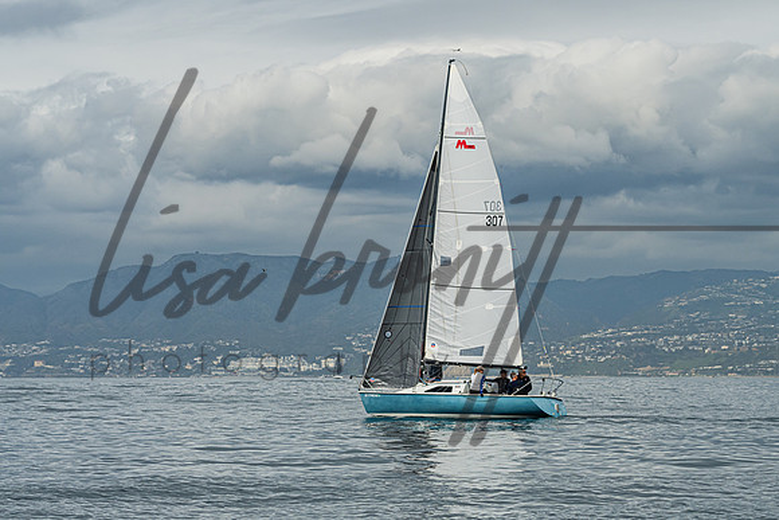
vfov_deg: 8.7
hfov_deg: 13.1
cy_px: 215
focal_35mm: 157
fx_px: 3403
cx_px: 431
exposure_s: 1/2000
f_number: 10
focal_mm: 115
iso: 320
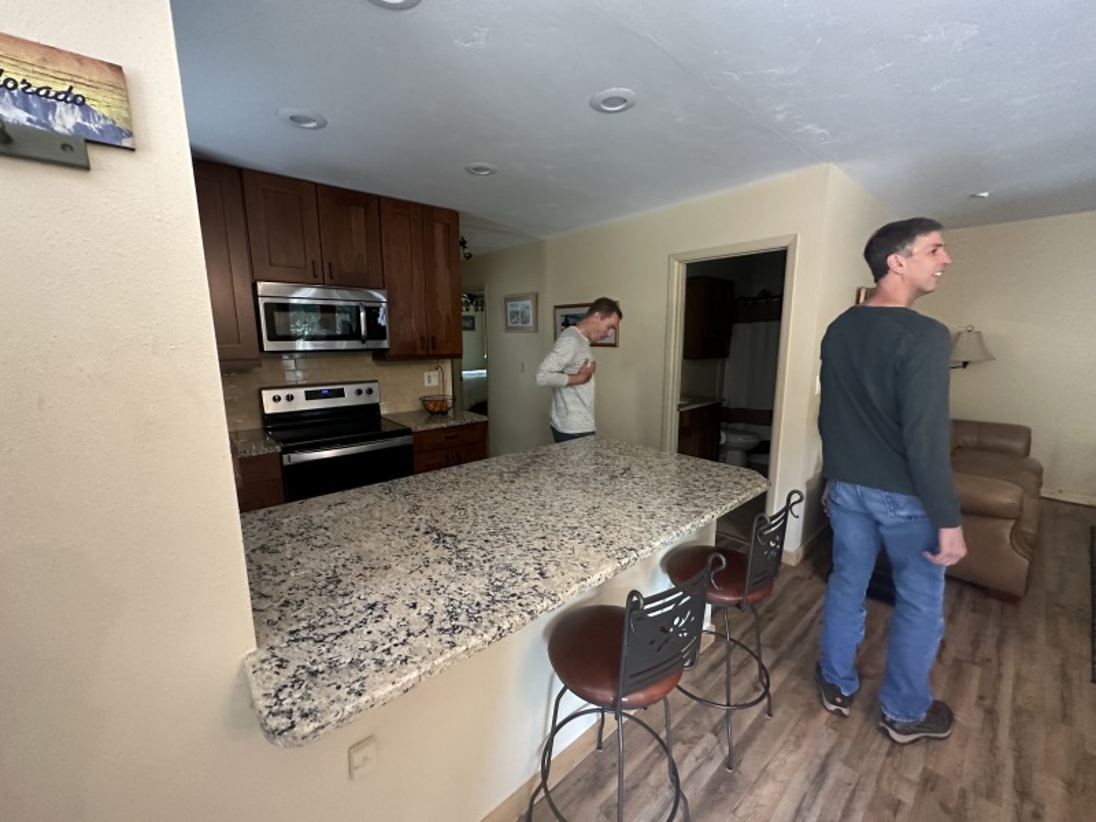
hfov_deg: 102.1
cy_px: 411
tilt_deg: -8.8
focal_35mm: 14
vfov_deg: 85.7
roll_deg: +0.9
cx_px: 548
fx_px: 443
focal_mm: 2.22
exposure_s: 1/60
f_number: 2.2
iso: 800
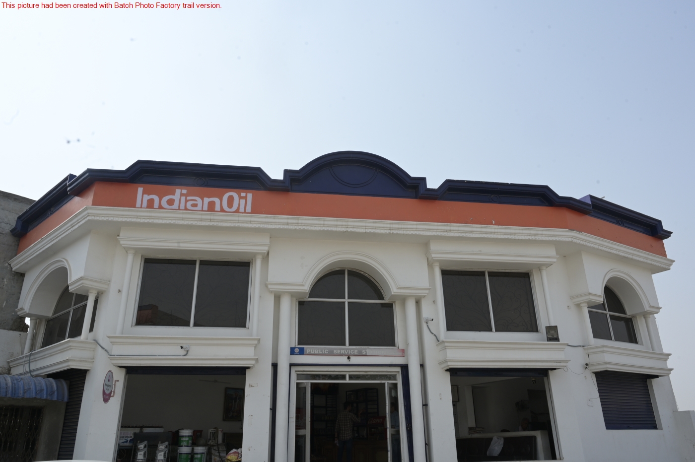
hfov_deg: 66.5
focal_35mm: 28
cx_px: 348
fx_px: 530
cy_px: 231
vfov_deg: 47.1
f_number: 14
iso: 200
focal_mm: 27.5
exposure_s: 1/160
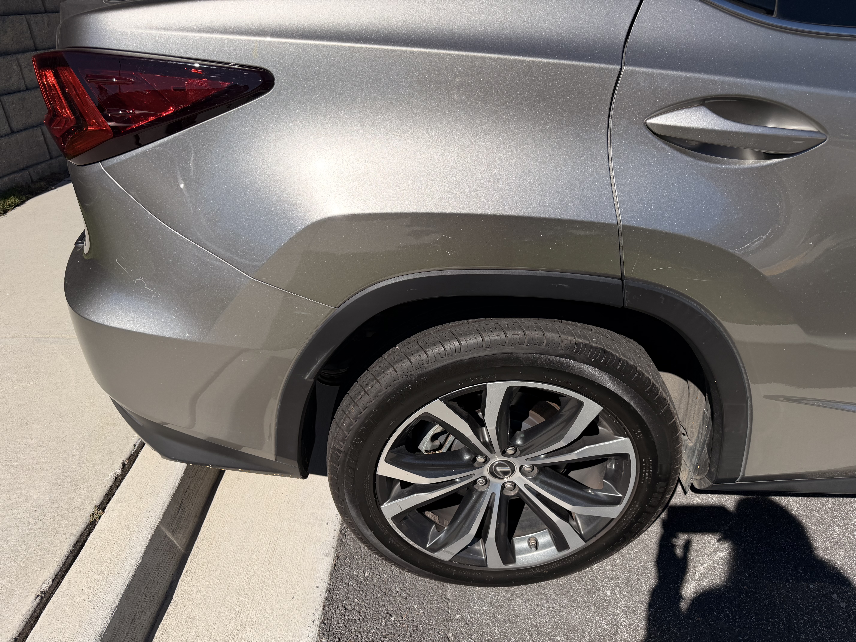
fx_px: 593
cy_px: 321
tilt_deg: -28.5
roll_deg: +2.6
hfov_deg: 71.6
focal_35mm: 24
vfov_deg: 56.8
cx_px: 428
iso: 100
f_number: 1.78
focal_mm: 6.76
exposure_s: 1/8130
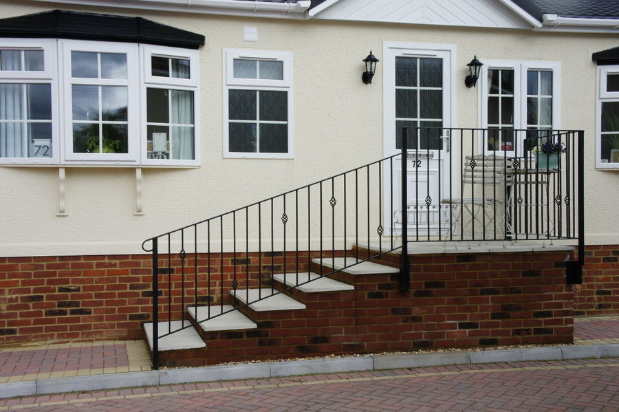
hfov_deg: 45.0
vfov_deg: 30.8
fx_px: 748
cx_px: 310
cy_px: 206
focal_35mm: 44
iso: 320
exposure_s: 1/250
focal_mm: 29
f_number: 13
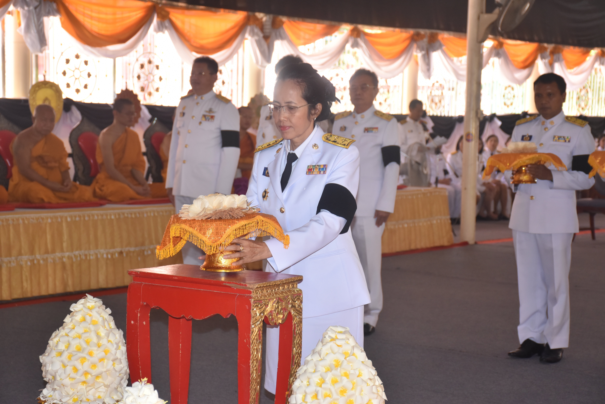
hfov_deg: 26.0
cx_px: 302
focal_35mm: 78
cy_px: 202
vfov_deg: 17.5
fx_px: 1311
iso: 800
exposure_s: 1/125
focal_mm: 52
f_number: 5.6
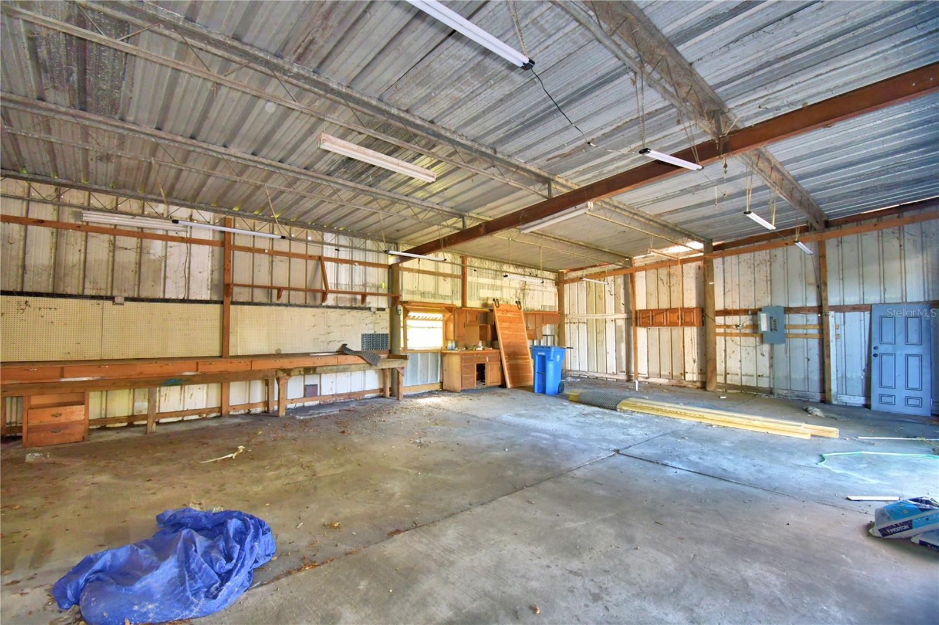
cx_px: 470
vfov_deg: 77.3
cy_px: 312
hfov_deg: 100.4
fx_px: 391
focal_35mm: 15
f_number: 4.5
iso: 1000
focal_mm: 10
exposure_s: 1/30
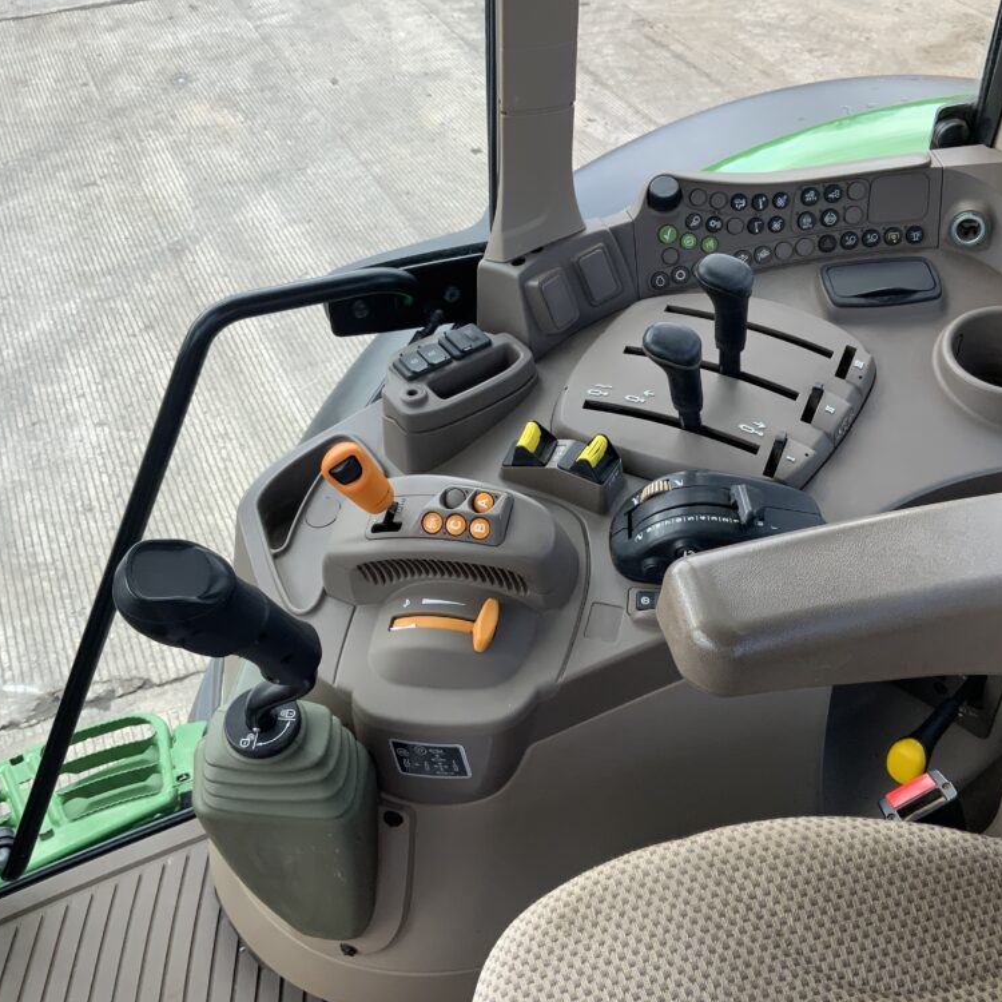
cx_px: 558
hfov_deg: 47.1
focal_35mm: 35
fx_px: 1146
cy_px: 490
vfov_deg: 47.2
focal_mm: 3
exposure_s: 1/238
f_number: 1.8
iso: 16
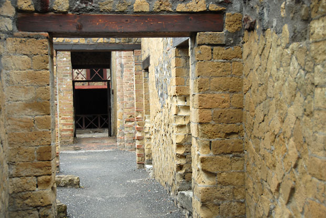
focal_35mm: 60
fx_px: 544
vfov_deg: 22.7
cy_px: 109
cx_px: 163
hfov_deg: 33.4
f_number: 4.5
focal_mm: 40
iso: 100
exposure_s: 1/60
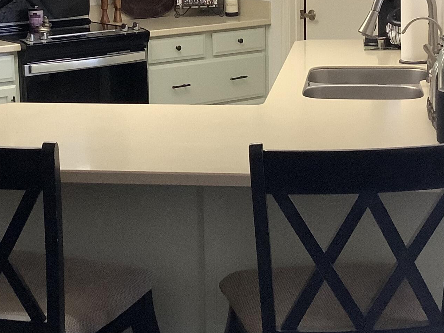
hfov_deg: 26.6
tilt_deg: -8.5
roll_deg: +1.4
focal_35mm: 73
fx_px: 936
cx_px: 184
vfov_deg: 19.9
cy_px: 49
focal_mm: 3.3
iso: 200
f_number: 2.4
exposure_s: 1/60
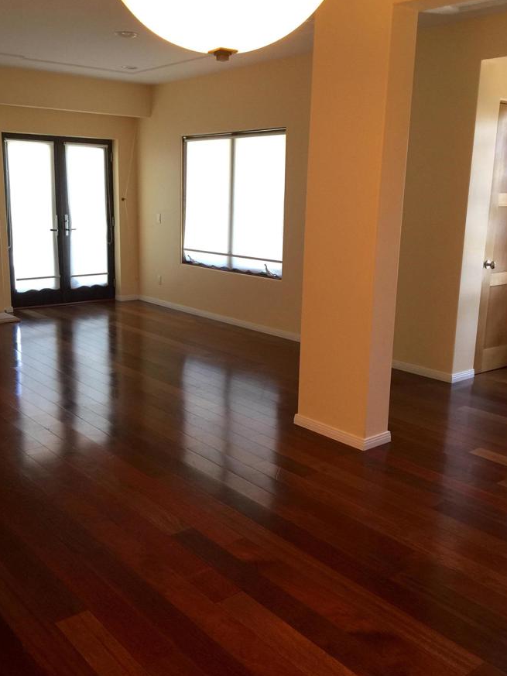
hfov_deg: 41.7
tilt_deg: -12.2
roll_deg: -0.4
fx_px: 664
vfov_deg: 53.9
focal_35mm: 34
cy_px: 344
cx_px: 221
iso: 40
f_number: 2.2
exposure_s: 1/15
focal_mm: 4.15
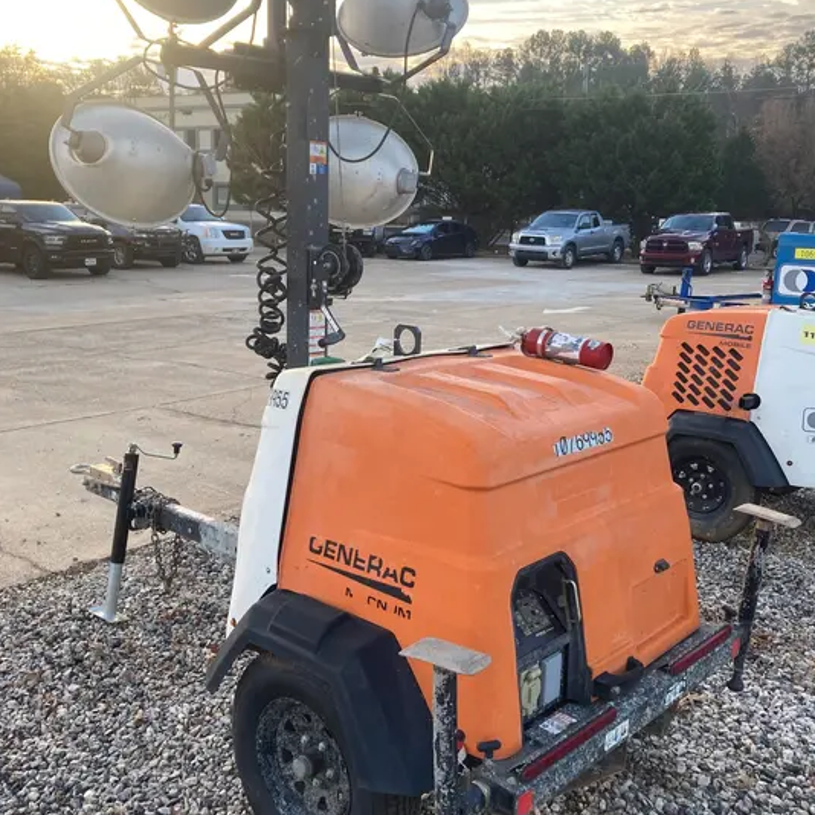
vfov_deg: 48.4
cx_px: 412
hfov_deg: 48.4
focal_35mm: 34
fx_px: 906
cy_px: 391
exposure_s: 1/173
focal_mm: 3.99
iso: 20
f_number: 1.8
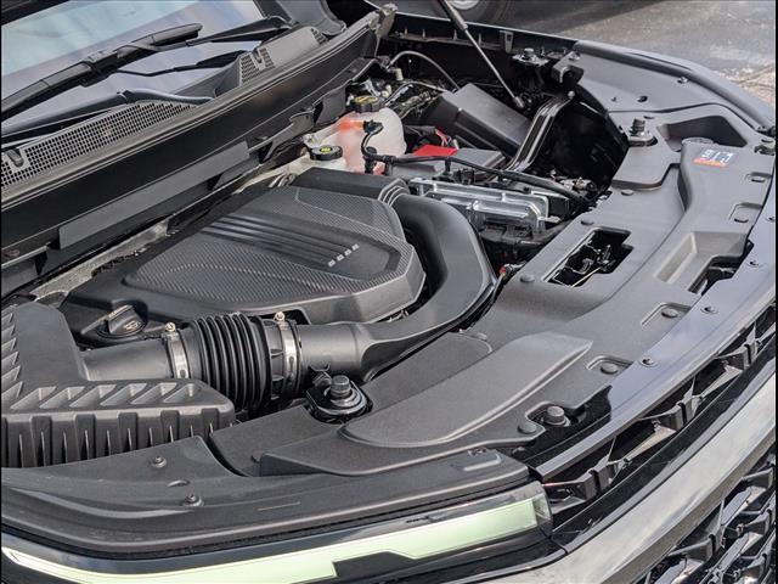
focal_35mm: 49
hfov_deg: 38.9
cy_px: 292
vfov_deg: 29.7
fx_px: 1101
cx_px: 389
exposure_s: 1/833
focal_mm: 6.9
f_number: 1.68
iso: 19
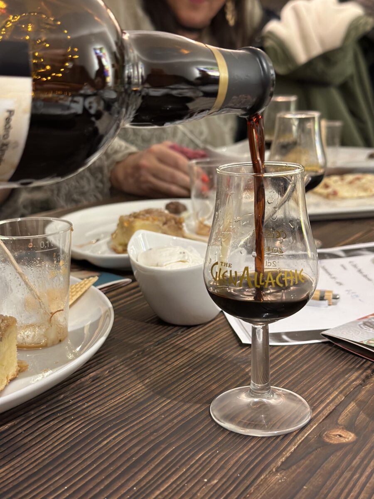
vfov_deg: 39.7
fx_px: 691
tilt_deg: -15.6
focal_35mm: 48
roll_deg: +1.5
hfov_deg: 30.3
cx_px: 187
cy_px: 250
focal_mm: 6.86
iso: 320
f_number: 1.78
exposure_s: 1/33
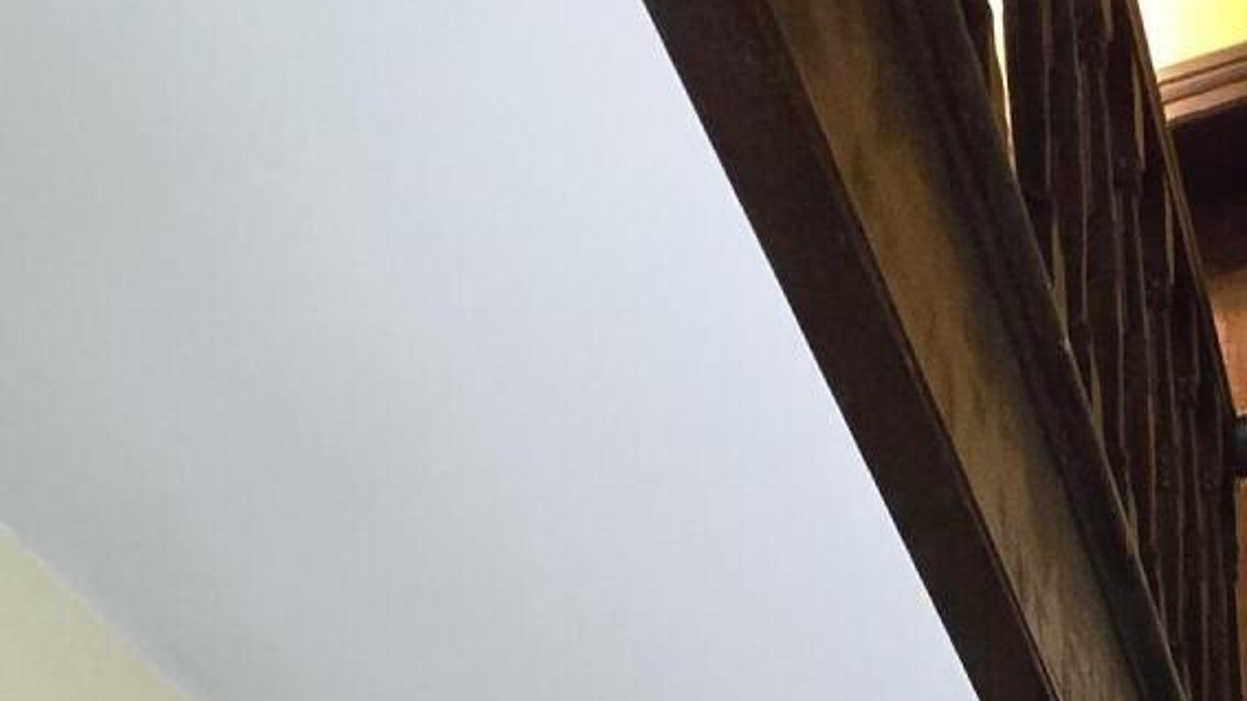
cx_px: 1192
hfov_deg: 37.7
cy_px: 2154
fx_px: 1653
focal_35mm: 50
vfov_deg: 11.2
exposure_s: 1/60
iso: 1000
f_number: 2.2
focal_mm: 2.2
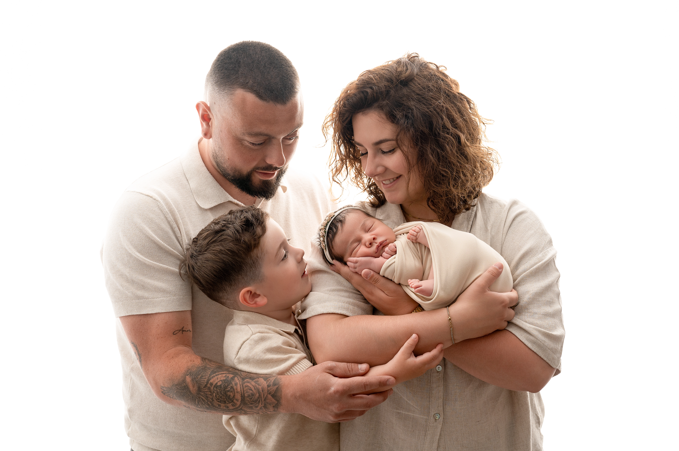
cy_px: 226
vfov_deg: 27.0
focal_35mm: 50
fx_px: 942
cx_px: 340
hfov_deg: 39.6
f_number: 5
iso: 250
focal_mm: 50
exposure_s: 1/125
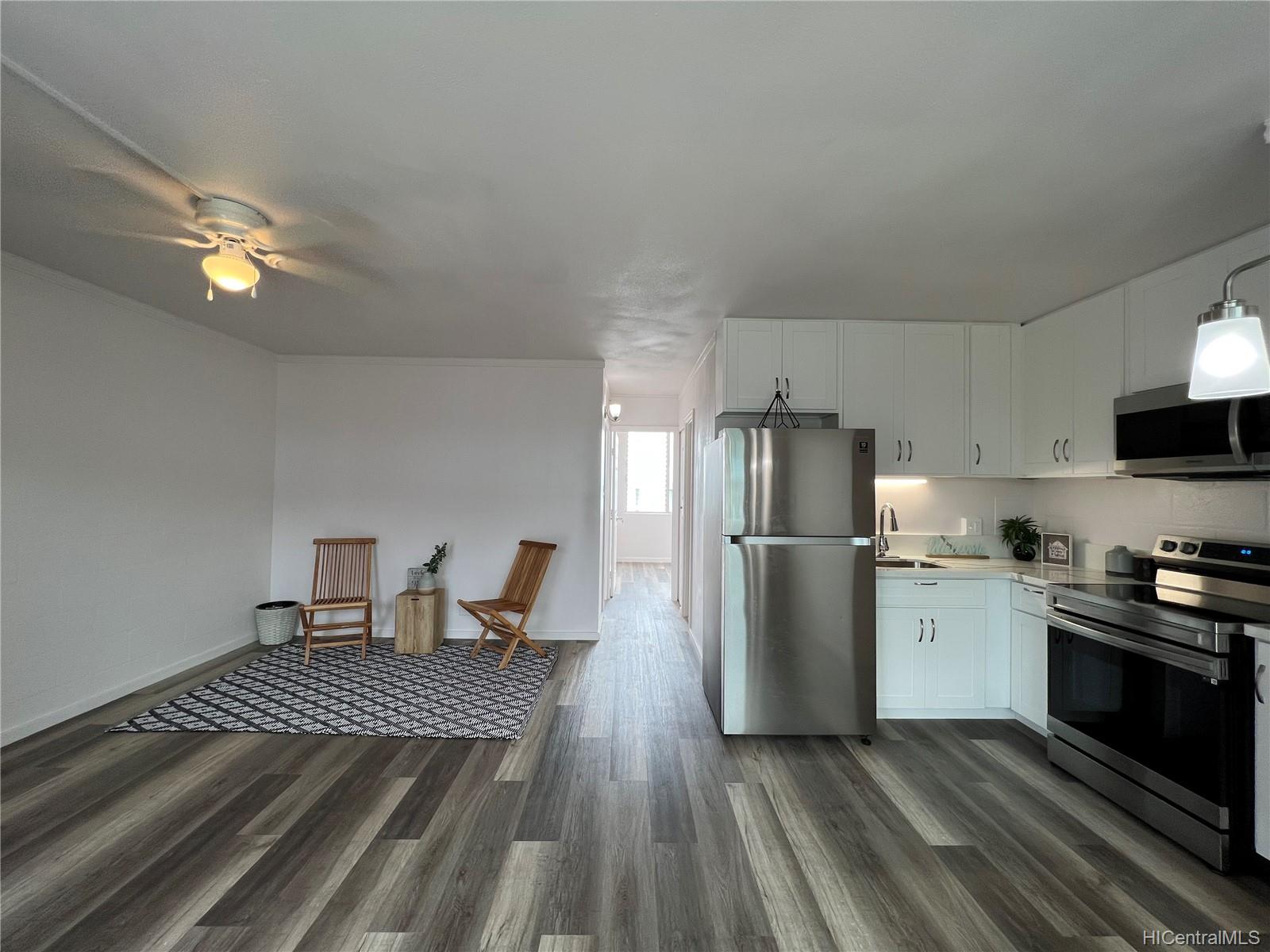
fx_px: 477
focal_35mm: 13
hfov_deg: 106.2
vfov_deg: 89.9
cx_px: 635
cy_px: 476
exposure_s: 1/122
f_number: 1.8
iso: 50
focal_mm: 1.57
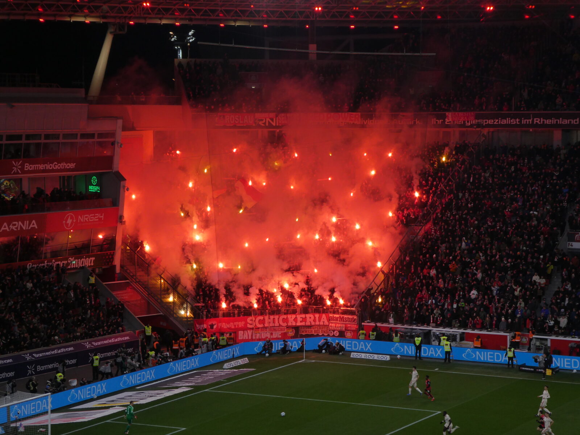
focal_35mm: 90
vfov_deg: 16.4
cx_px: 290
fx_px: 1508
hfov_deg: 21.8
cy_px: 218
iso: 80
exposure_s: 1/160
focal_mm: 16.1
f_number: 4.9
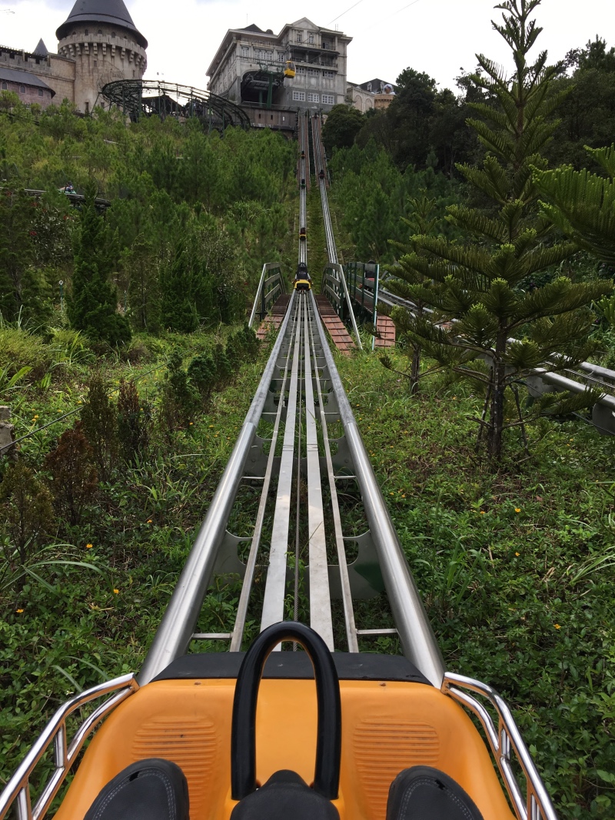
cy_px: 410
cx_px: 308
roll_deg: -0.8
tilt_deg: -8.7
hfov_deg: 48.2
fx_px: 687
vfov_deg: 61.7
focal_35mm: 29
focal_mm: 4.15
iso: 25
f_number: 2.2
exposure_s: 1/458
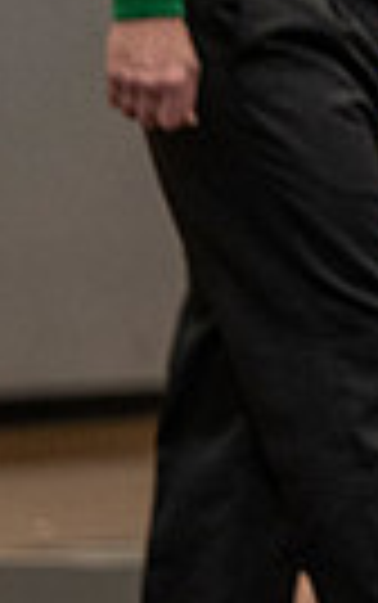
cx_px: 1224
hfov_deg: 2.3
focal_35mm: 575
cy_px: 360
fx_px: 9457
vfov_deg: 3.7
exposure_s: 1/1000
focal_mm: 105
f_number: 2.8
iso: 3200
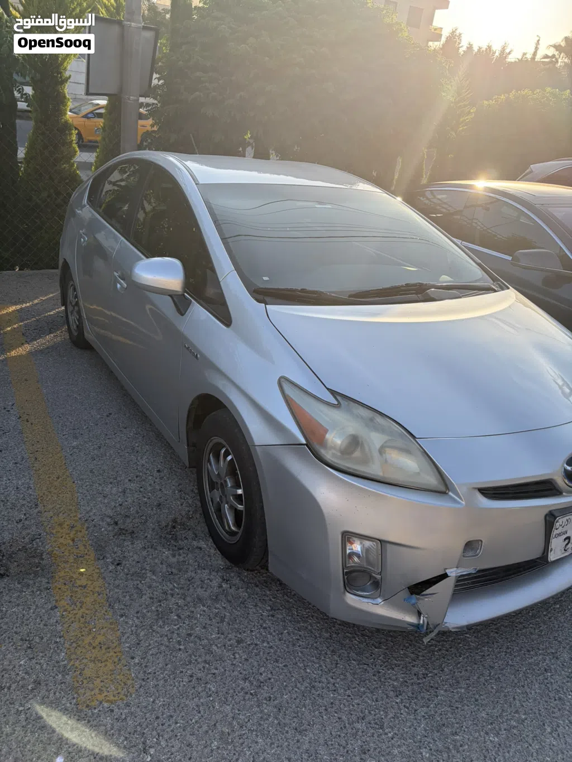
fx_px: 573
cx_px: 286
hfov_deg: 53.1
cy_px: 381
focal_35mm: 26
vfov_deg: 67.3
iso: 64
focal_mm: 5.96
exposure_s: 1/1239
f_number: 1.6
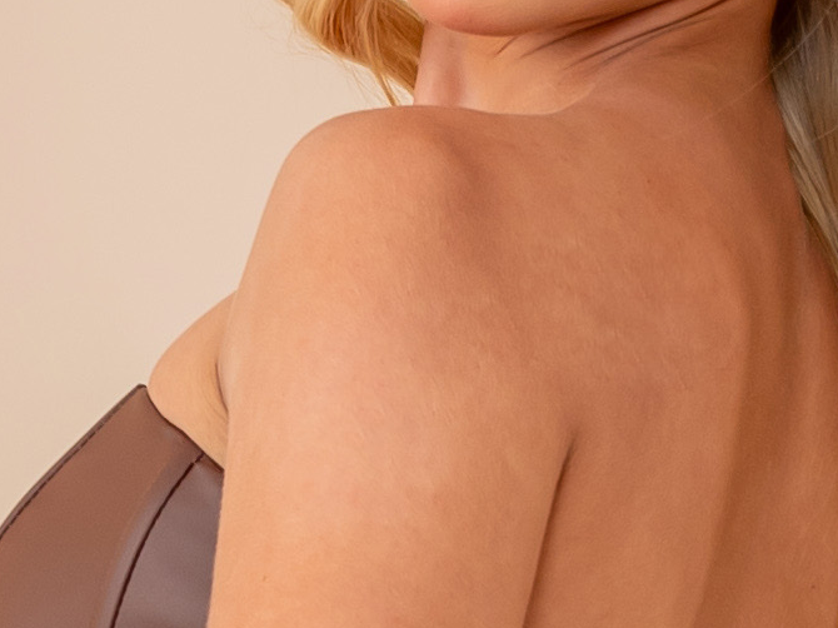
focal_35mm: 432
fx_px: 10454
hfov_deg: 4.6
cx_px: 444
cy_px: 1674
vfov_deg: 3.4
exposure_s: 1/160
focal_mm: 50
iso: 160
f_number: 7.1
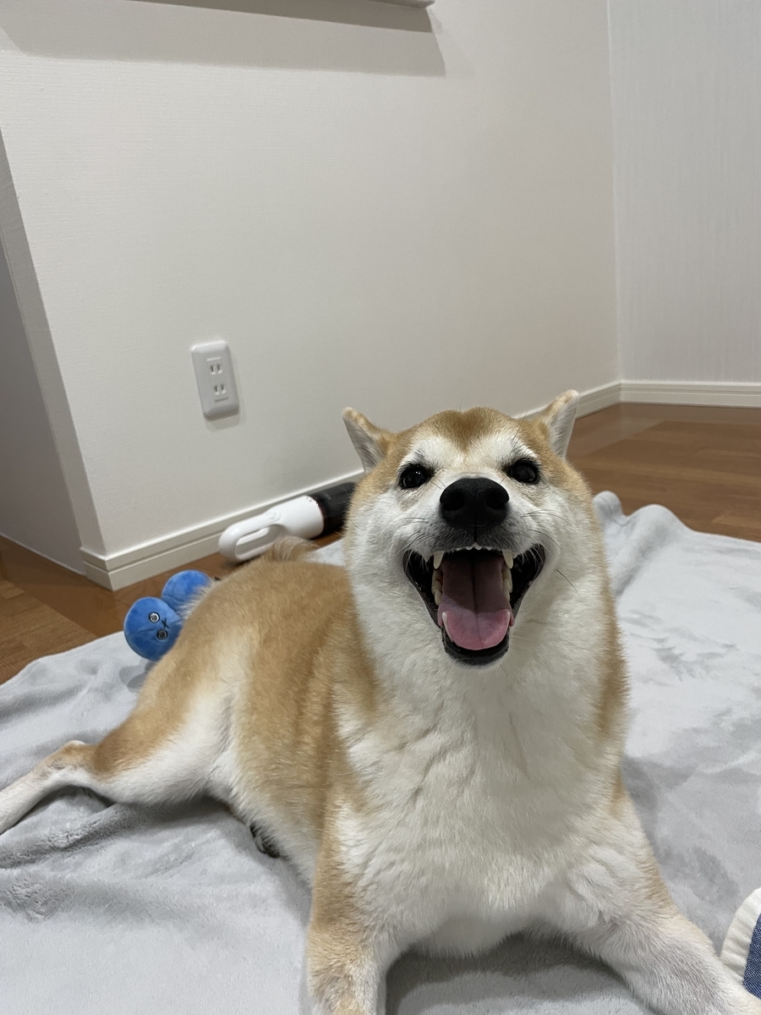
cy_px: 508
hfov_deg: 53.1
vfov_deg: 67.3
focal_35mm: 26
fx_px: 762
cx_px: 380
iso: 160
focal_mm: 4.2
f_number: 1.6
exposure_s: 1/60
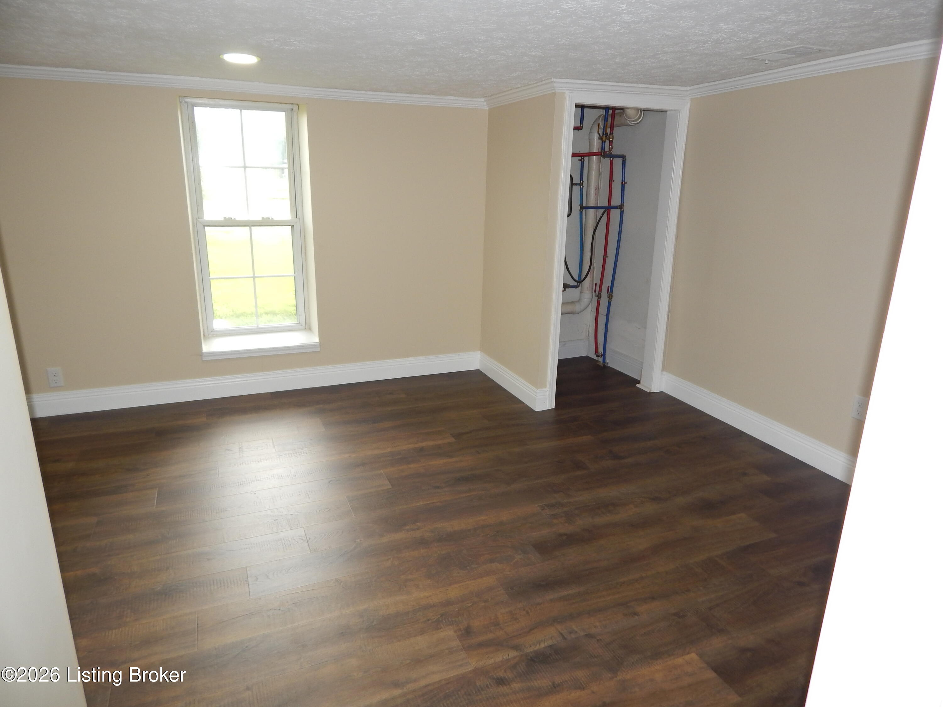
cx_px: 472
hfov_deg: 73.9
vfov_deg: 58.9
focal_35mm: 23
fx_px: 627
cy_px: 354
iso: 125
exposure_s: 1/50
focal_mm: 4
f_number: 3
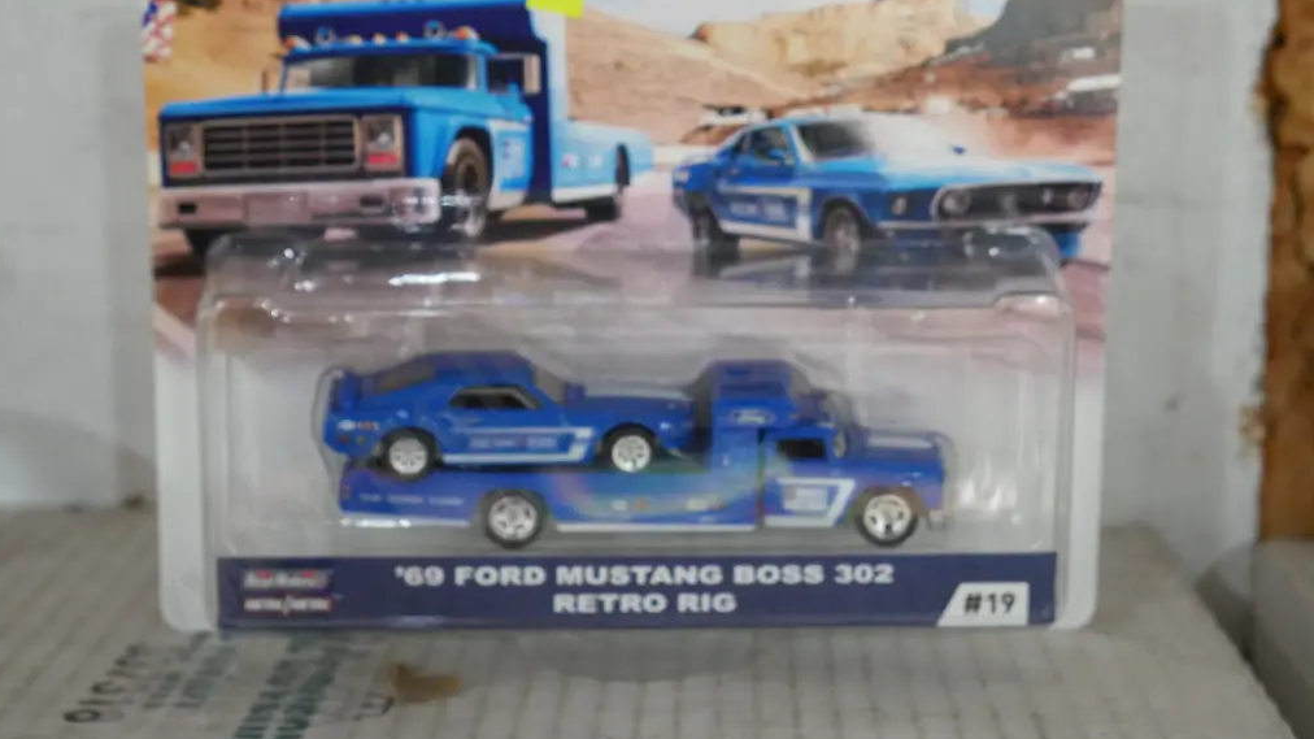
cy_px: 259
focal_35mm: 75
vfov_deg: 16.1
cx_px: 651
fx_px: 2613
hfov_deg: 28.2
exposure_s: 1/30
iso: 3200
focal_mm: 34
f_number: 5.4
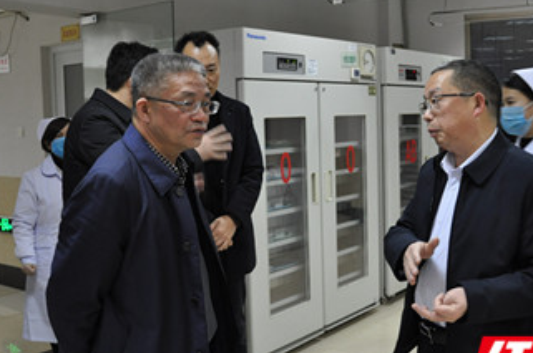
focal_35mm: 42
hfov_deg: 46.3
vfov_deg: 31.8
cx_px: 314
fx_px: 621
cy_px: 162
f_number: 3.5
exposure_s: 1/30
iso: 900
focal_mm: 18
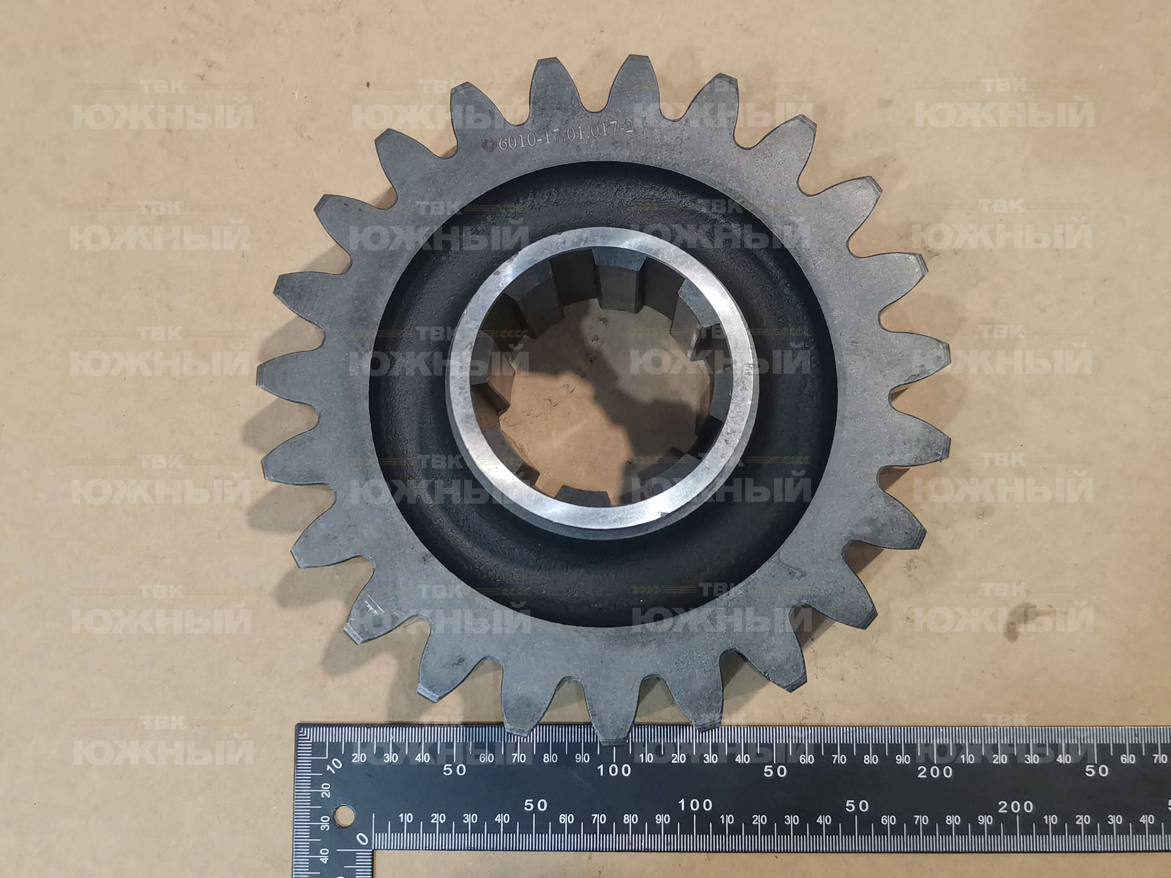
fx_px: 880
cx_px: 586
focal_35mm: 26
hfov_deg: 67.3
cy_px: 439
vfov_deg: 53.1
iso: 200
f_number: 1.4
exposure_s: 1/100
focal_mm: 4.66
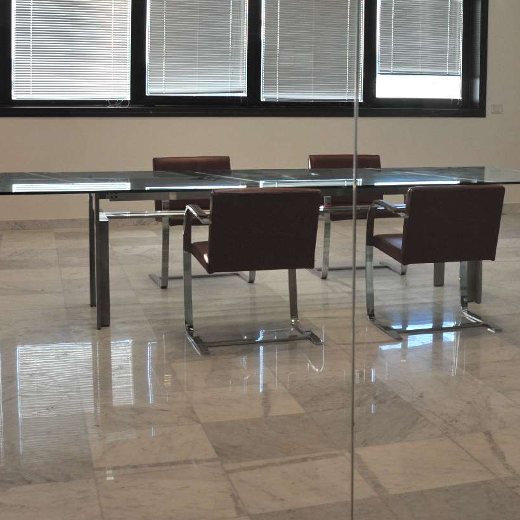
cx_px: 433
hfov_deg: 29.7
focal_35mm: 56
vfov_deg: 30.1
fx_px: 952
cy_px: 140
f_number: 7.1
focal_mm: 28
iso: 1250
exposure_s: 1/200
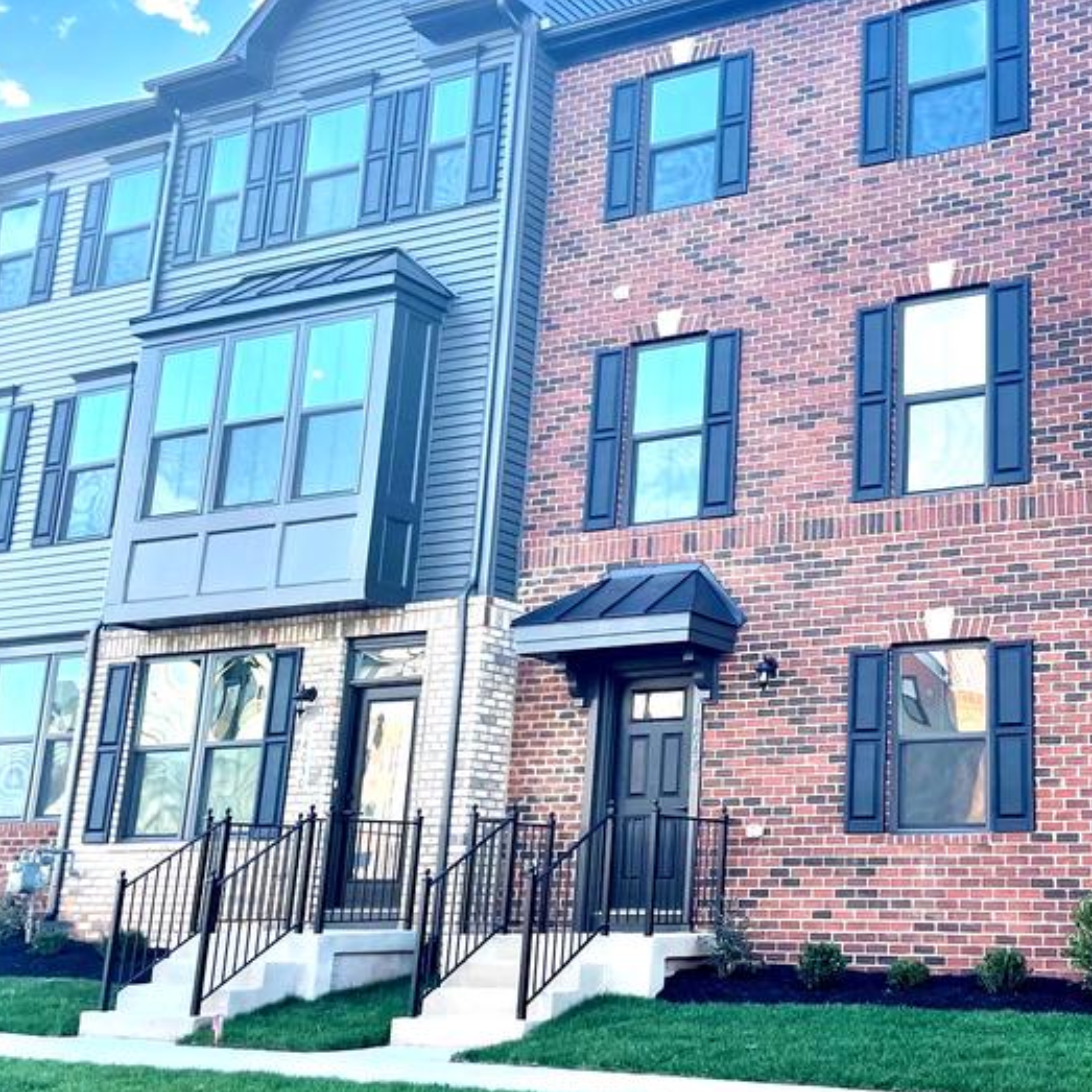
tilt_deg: +15.1
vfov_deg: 37.5
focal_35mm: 45
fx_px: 1606
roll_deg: -0.7
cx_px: 881
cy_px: 464
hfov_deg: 36.2
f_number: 1.6
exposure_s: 1/997
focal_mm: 4.2
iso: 32
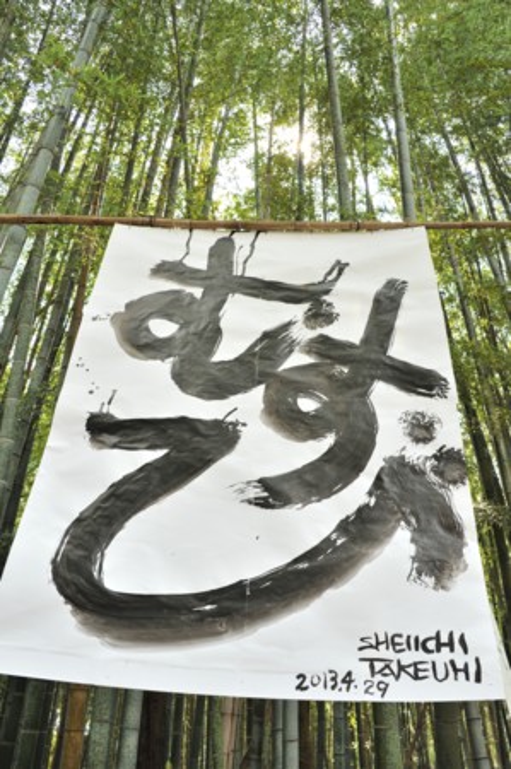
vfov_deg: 65.5
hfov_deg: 46.3
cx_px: 256
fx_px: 598
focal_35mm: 28
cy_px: 384
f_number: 8
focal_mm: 28
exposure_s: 1/250
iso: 1250
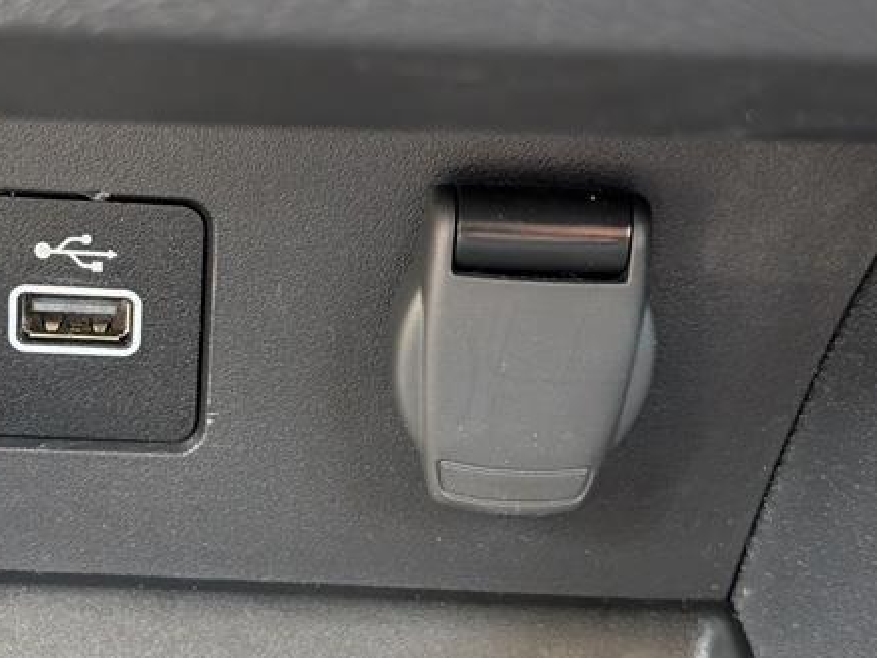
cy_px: 382
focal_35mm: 72
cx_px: 264
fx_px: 1824
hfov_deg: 26.8
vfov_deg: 20.4
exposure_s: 1/90.9
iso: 1103
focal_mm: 6.9
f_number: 1.68
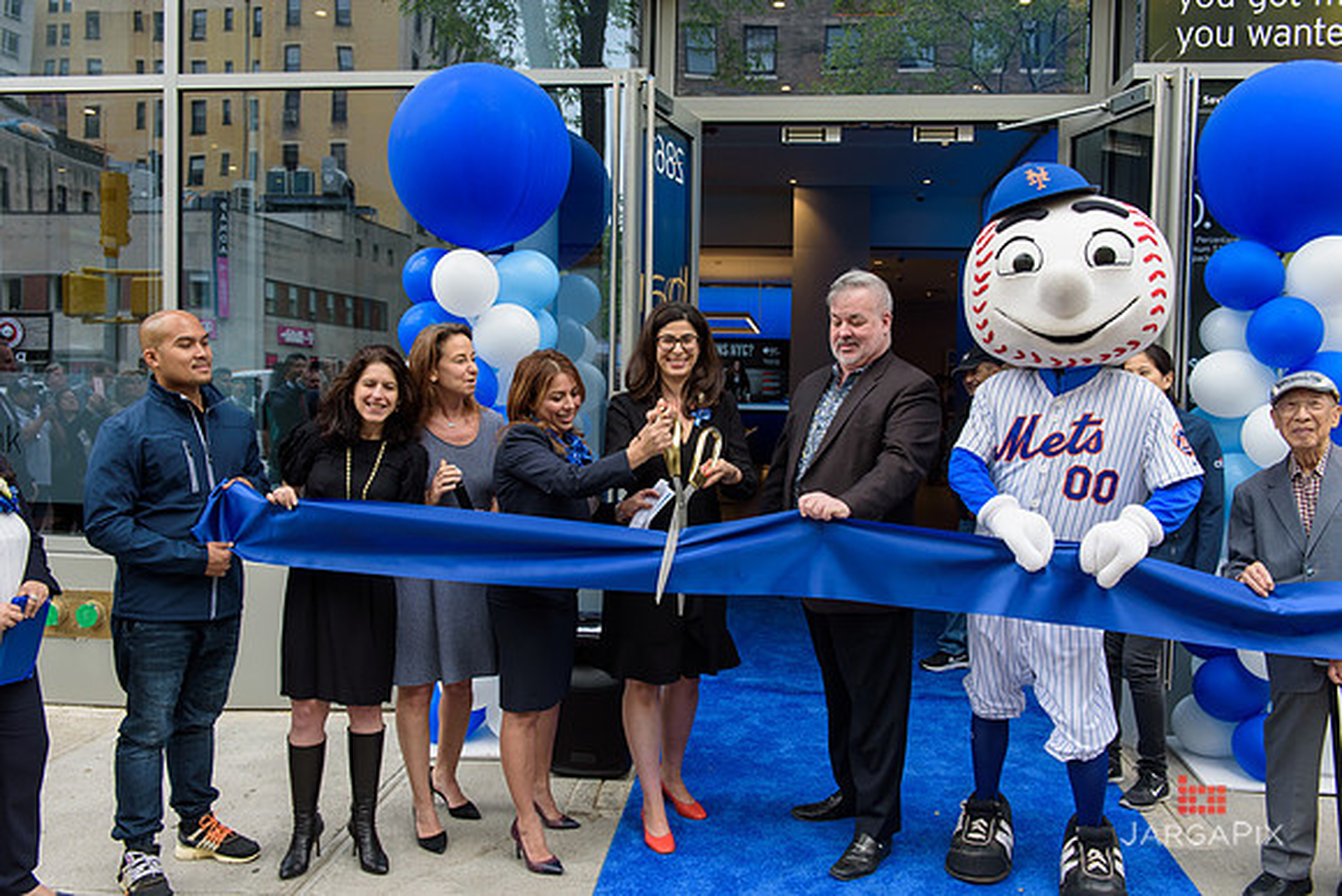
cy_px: 448
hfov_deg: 58.7
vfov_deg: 41.1
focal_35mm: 32
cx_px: 671
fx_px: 1193
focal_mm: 32
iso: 200
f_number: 5
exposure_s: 1/250
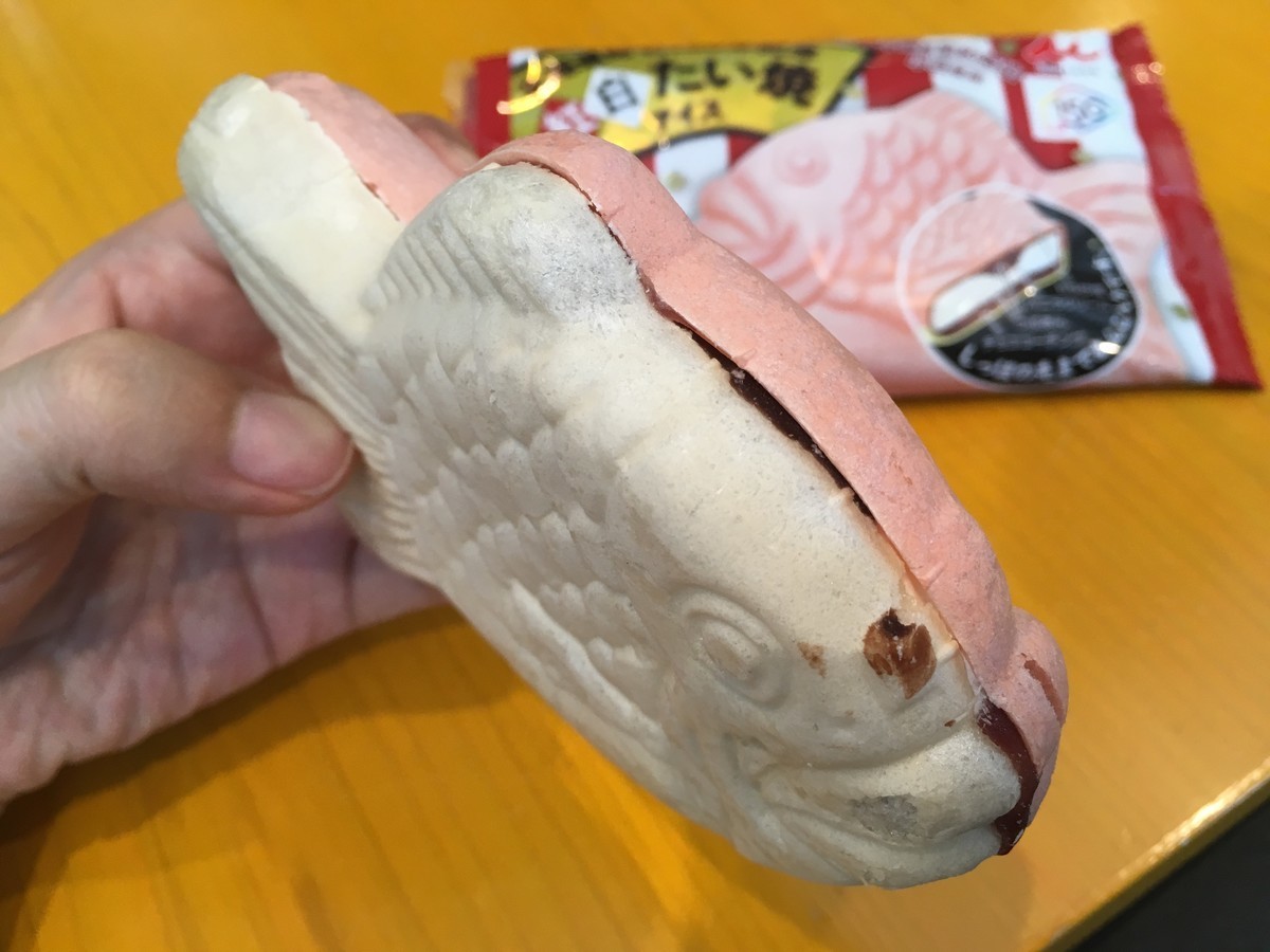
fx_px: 1064
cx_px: 635
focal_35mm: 29
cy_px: 476
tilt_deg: -53.4
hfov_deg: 61.7
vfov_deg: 48.2
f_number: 2.2
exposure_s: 1/30
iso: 32
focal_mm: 4.15
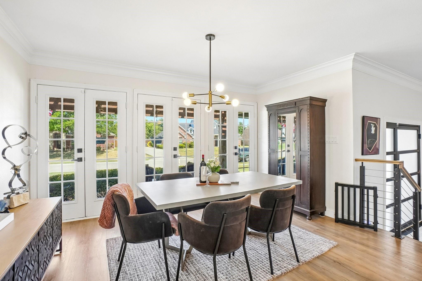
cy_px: 140
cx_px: 211
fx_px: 176
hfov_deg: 100.4
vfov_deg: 77.3
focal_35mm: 15
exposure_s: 1/50
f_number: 8
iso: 400
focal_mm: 10
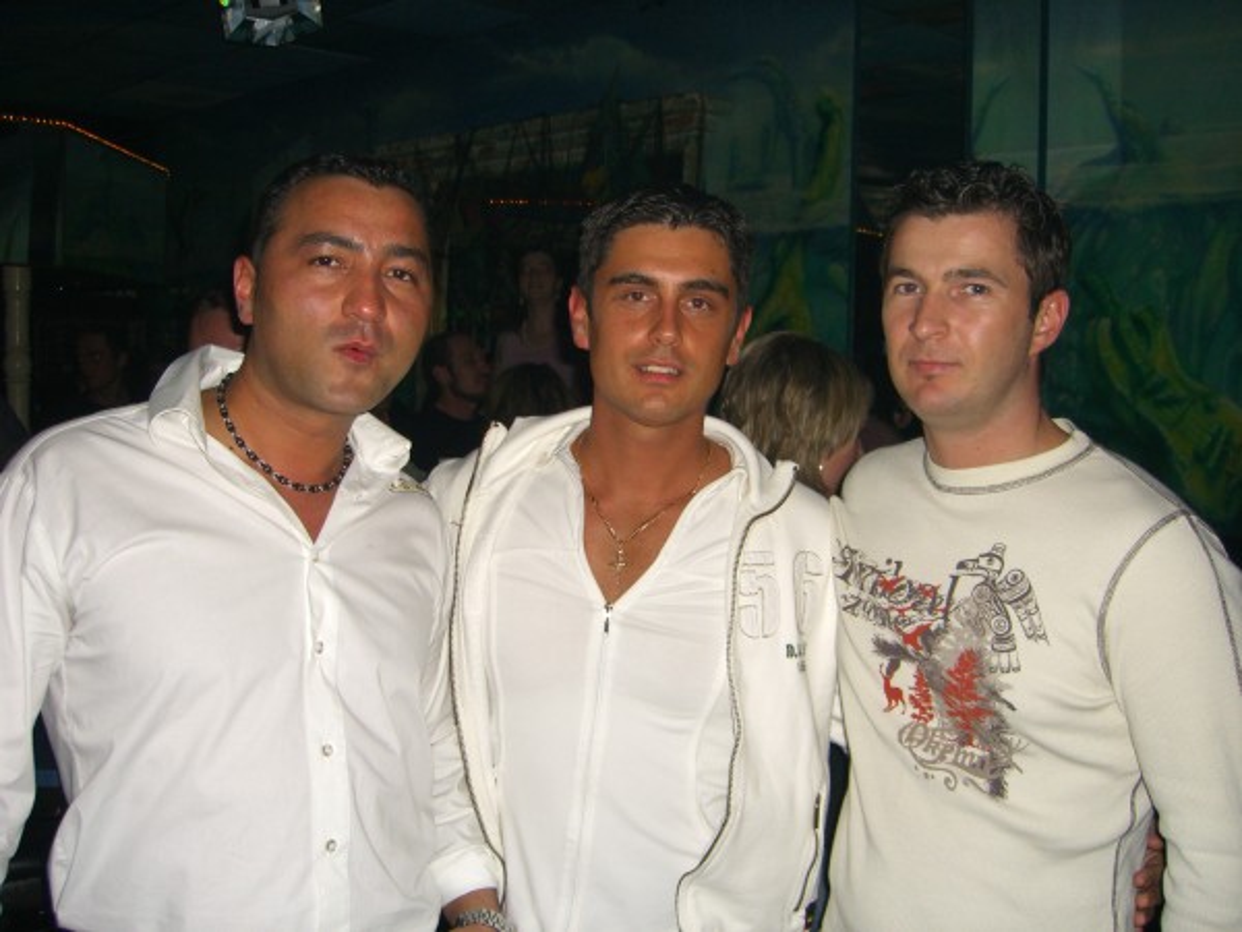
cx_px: 621
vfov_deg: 37.7
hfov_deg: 49.0
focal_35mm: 38
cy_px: 466
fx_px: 1363
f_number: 2.8
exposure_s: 1/60
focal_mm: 7.9
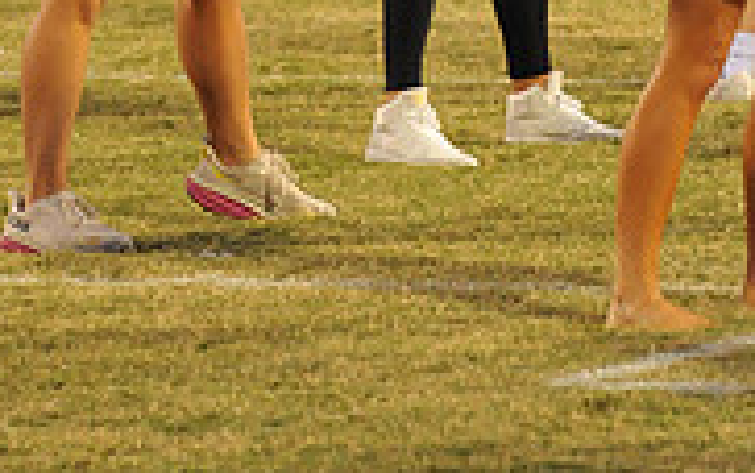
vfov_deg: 2.4
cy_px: -676
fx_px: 11344
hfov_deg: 3.8
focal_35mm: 551
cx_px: 577
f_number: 6.3
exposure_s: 1/125
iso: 4000
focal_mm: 170
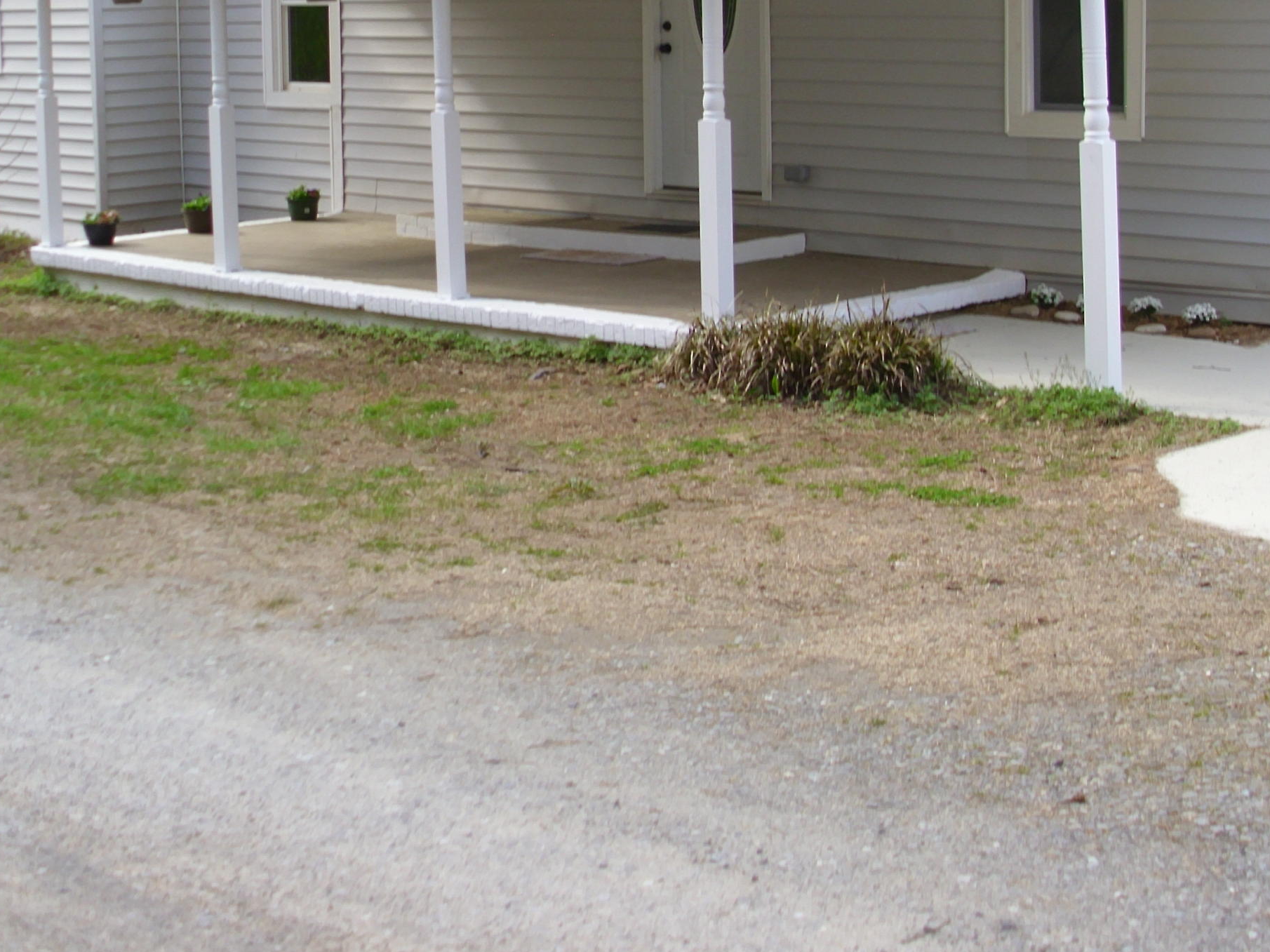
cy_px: 172
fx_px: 2311
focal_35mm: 63
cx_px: 866
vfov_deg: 22.9
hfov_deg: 30.5
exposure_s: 1/139
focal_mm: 6.36
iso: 50
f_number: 3
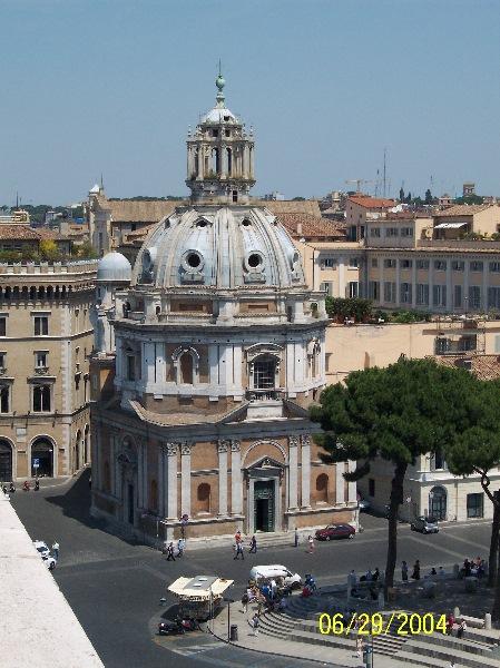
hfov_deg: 19.4
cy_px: 334
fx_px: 1466
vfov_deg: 25.7
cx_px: 250
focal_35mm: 76
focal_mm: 16
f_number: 6.7
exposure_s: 1/700
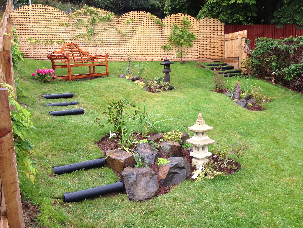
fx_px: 289
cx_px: 152
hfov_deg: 55.4
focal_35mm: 33
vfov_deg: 42.9
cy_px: 114
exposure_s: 1/366
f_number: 2.4
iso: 50
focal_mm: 4.13
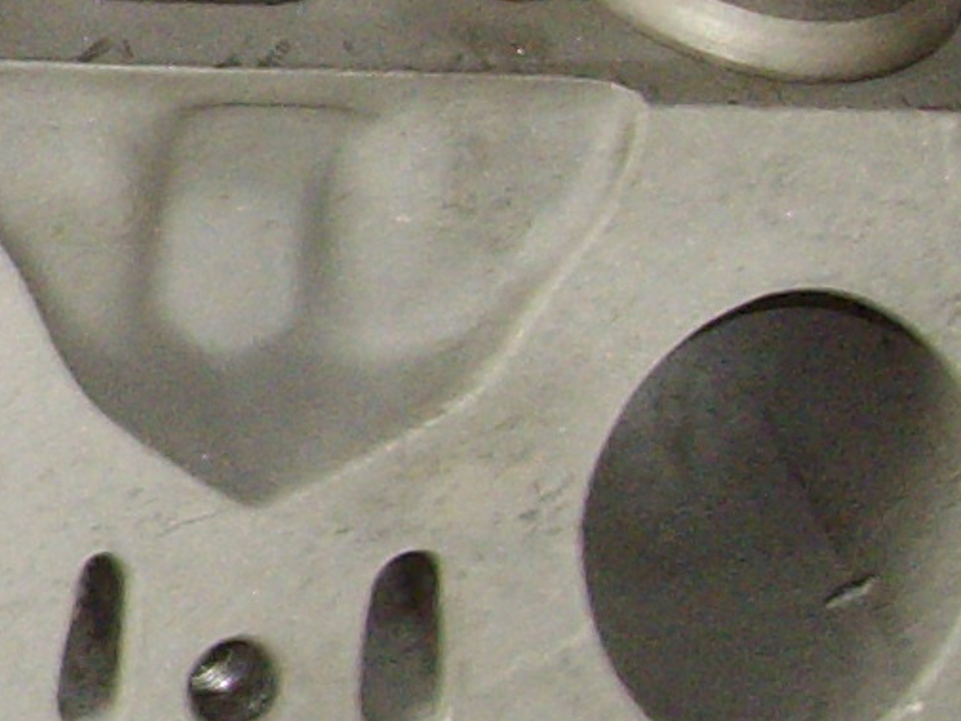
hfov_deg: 8.5
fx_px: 6081
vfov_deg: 6.8
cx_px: -1062
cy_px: 59
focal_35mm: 219
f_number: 2.7
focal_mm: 6
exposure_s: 1/50
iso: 160
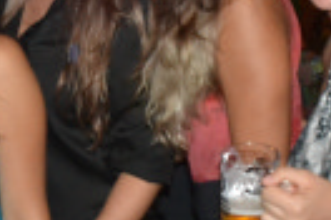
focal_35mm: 114
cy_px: 144
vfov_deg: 12.0
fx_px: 1048
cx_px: 75
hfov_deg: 17.8
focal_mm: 20
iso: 3200
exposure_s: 1/60
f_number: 3.5
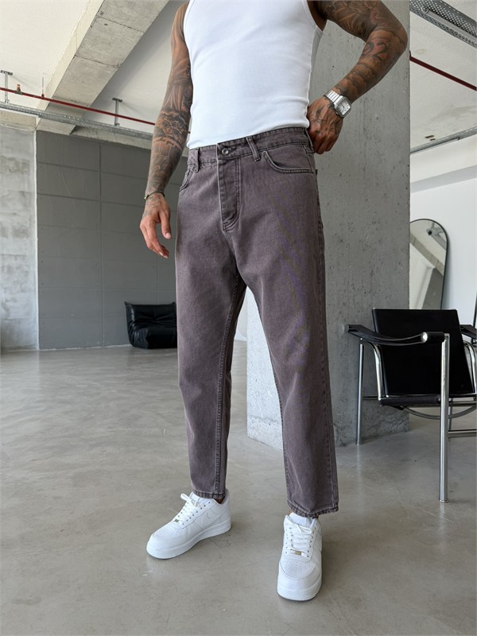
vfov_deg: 71.6
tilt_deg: -1.9
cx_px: 238
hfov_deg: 56.8
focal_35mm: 24
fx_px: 441
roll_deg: +0.5
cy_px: 318
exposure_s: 1/121
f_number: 1.78
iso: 100
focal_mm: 6.76
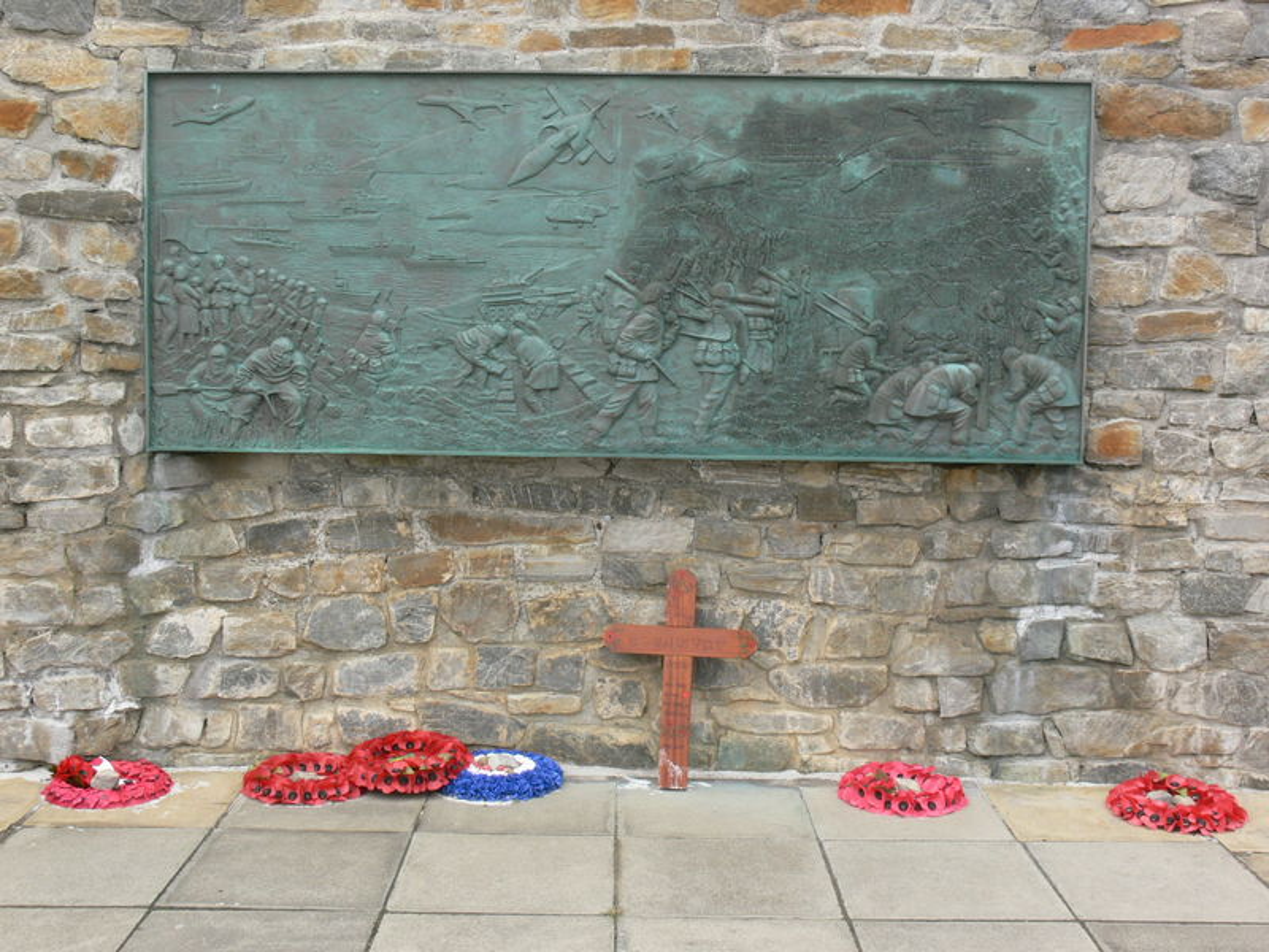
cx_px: 634
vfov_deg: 35.1
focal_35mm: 41
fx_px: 1503
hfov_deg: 45.8
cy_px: 476
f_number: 8
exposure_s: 1/60
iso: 100
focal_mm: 8.5
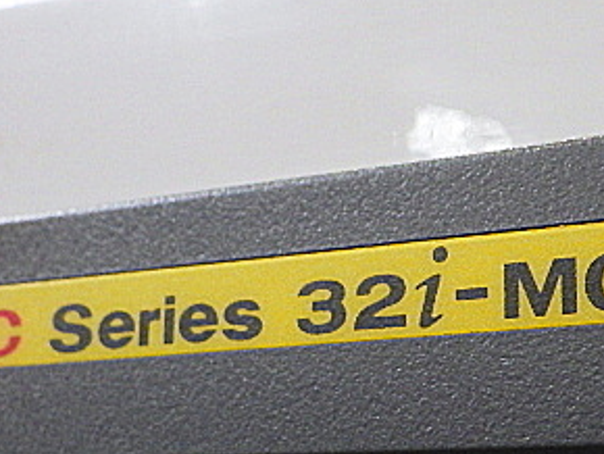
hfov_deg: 25.7
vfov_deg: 19.7
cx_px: 437
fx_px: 1310
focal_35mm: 75
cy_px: 258
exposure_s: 1/50
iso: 400
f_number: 3.8
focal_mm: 6.1
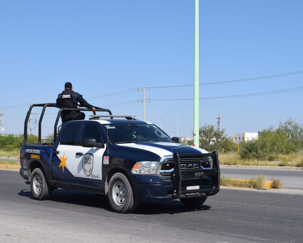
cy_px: 121
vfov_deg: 25.6
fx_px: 534
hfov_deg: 31.7
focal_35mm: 60
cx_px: 148
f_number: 11
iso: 200
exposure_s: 1/500
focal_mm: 35
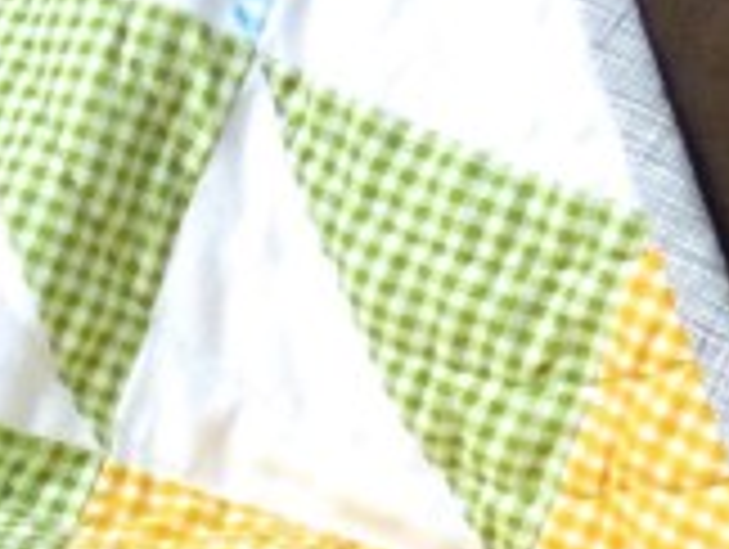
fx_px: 3332
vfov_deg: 9.4
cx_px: -1197
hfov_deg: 10.3
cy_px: 306
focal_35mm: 158
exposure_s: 1/60
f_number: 2.8
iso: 320
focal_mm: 4.5
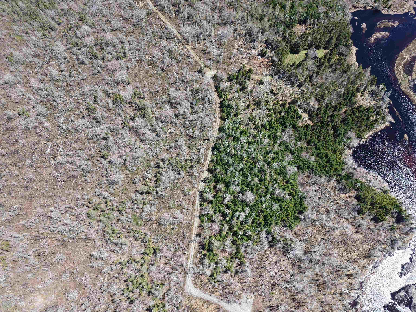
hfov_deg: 71.6
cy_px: 156
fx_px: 288
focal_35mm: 24
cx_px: 208
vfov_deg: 56.8
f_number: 1.8
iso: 140
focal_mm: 8.67
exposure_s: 1/2000
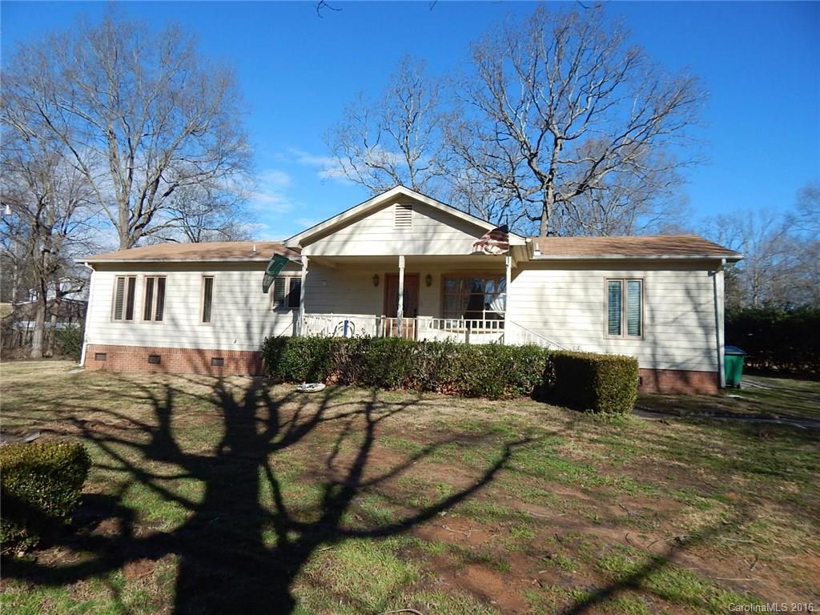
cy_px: 308
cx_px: 410
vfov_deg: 61.1
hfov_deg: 76.4
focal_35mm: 22
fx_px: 521
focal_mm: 4
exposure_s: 1/400
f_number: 6
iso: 125
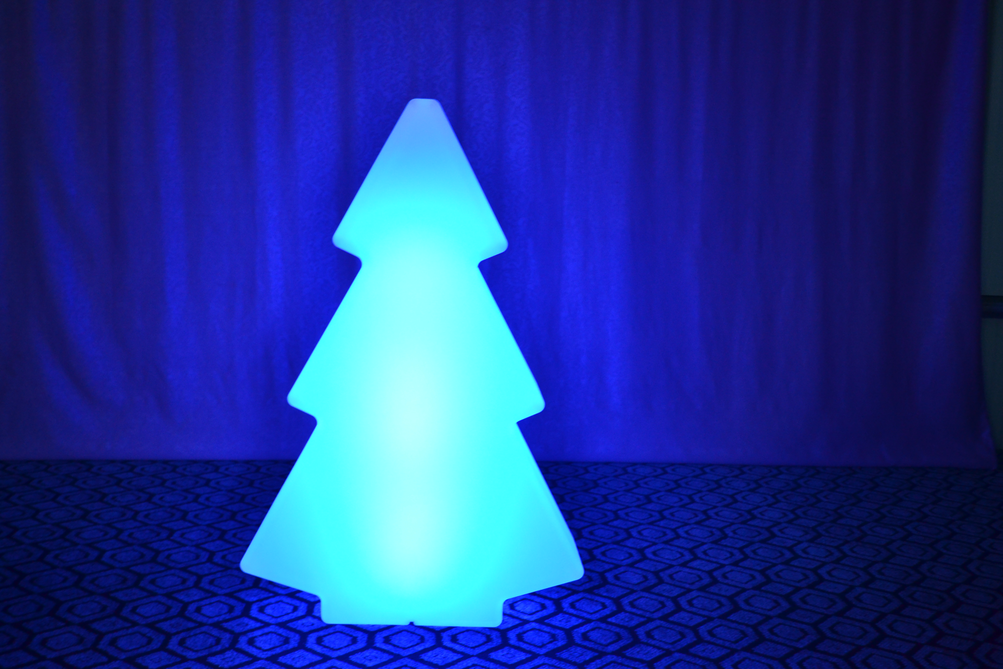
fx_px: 919
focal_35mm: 33
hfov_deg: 57.2
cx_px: 502
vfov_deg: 40.0
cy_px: 334
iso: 800
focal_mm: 22
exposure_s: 1/10
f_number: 4
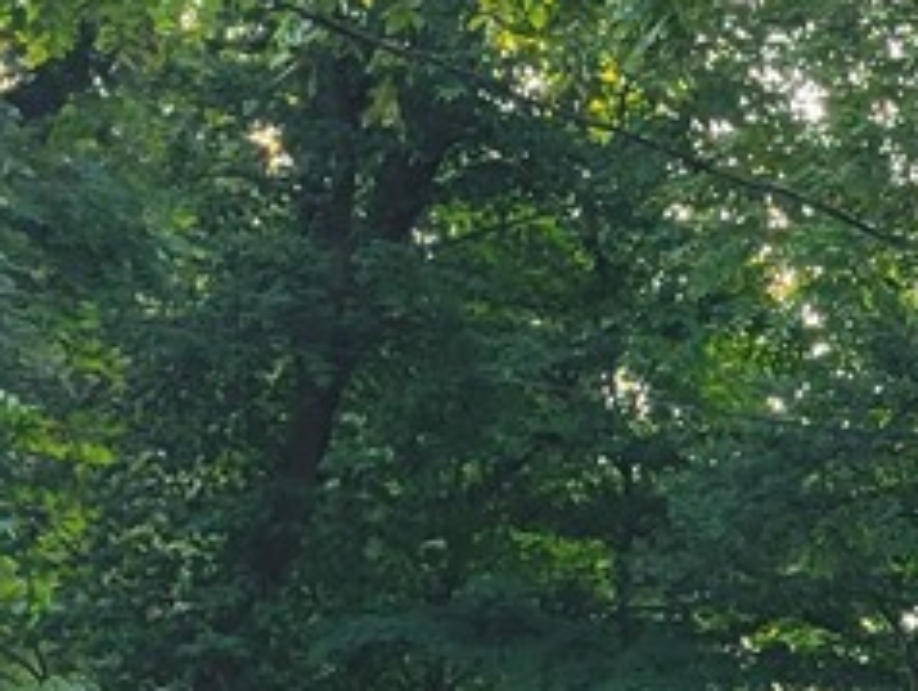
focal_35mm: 157
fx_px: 4168
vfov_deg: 9.5
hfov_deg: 10.0
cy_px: 498
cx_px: 2569
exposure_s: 1/120
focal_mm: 5.4
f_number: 1.8
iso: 64
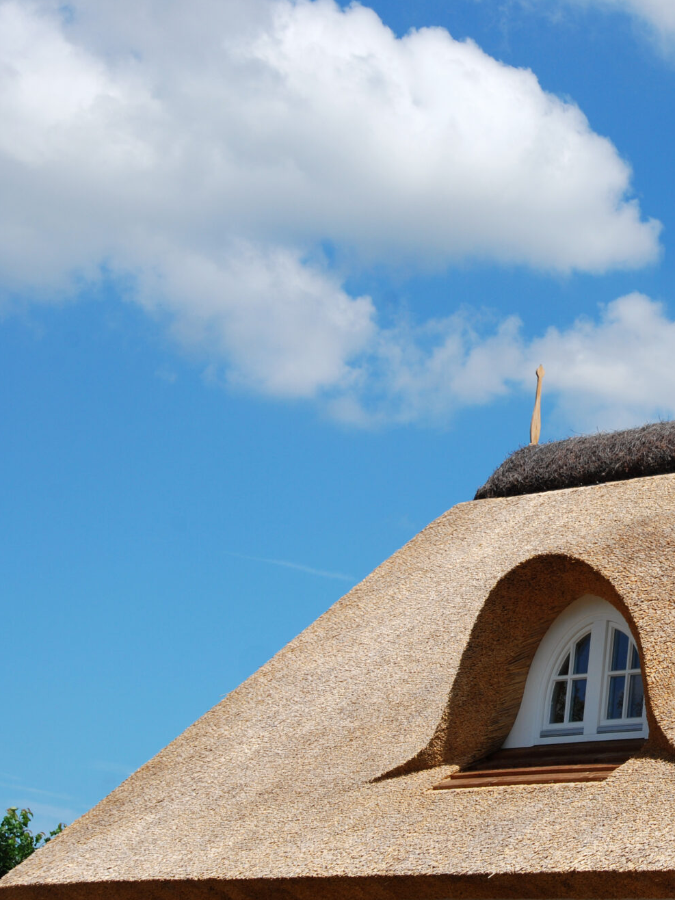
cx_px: 639
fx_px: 3139
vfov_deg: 16.3
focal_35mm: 121
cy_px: 445
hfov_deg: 12.2
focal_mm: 55
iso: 160
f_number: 10
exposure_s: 1/400
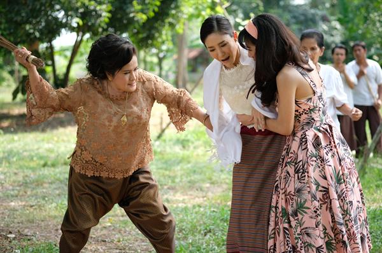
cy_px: 126
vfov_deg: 15.1
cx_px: 191
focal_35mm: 90
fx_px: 953
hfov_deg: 22.7
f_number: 2.4
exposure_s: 1/500
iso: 200
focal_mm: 60
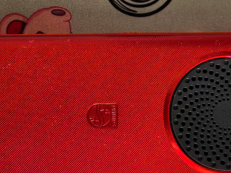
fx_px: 360
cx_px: 120
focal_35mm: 54
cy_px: 105
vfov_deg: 27.0
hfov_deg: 35.5
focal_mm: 1.95
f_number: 2.2
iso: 250
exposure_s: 1/50
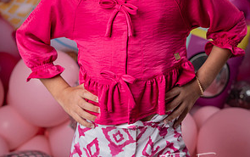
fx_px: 498
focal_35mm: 73
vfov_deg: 17.5
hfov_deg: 28.2
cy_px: 5
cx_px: 124
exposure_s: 1/160
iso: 100
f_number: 4.5
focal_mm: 47
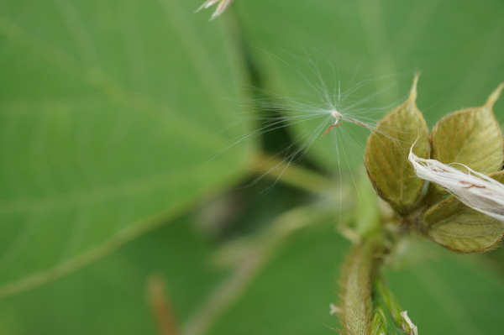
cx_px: 252
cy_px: 168
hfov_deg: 43.6
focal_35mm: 45
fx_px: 629
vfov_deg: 29.8
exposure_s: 1/125
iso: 100
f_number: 5.6
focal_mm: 30
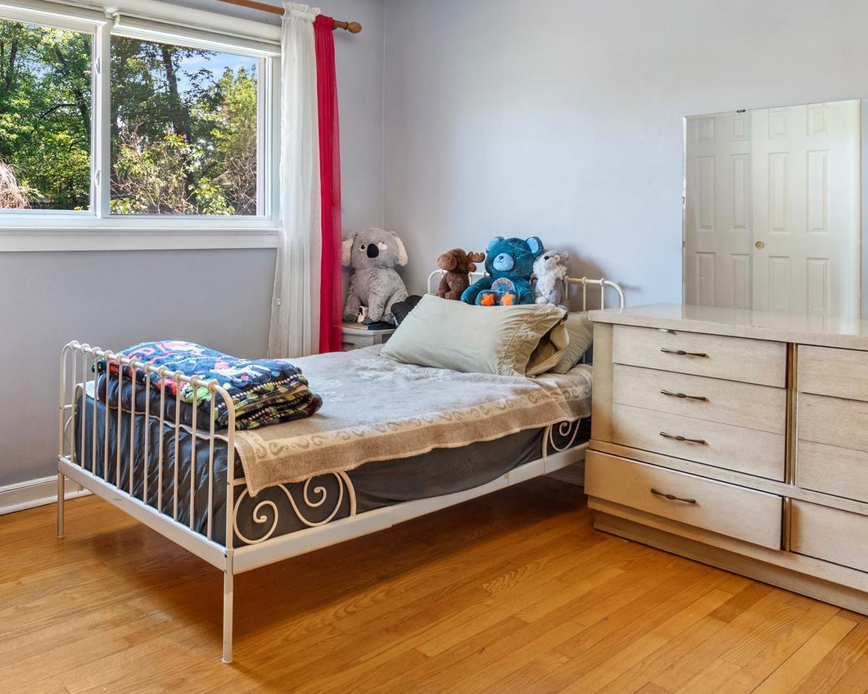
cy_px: 240
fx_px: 745
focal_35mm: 29
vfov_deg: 49.2
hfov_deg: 58.9
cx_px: 279
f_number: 8
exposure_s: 1/1.25
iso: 640
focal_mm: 16
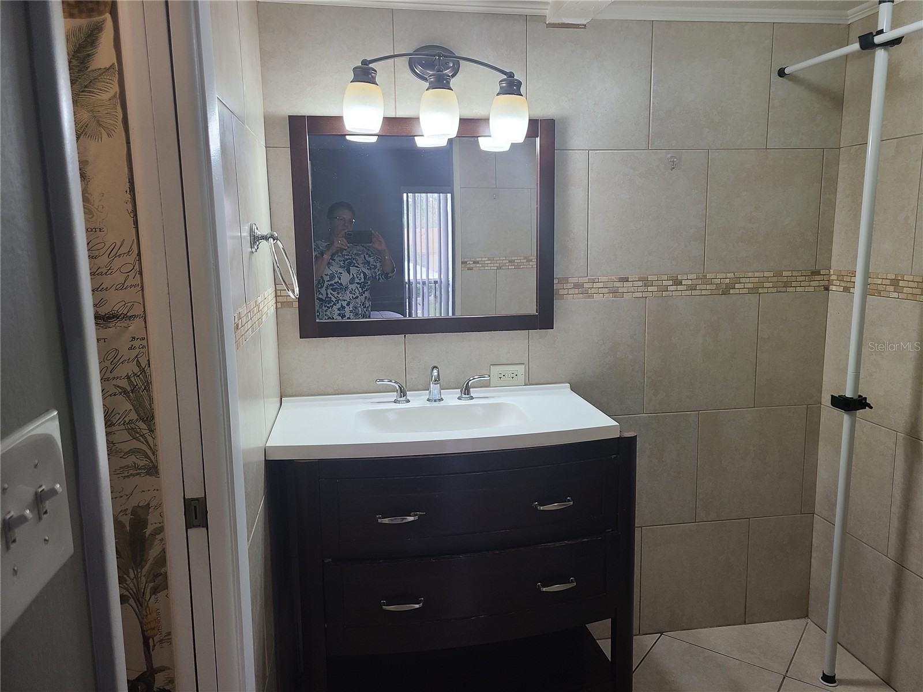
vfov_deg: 53.1
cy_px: 346
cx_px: 462
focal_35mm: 26
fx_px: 693
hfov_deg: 67.3
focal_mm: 5.4
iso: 64
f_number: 1.8
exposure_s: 1/120
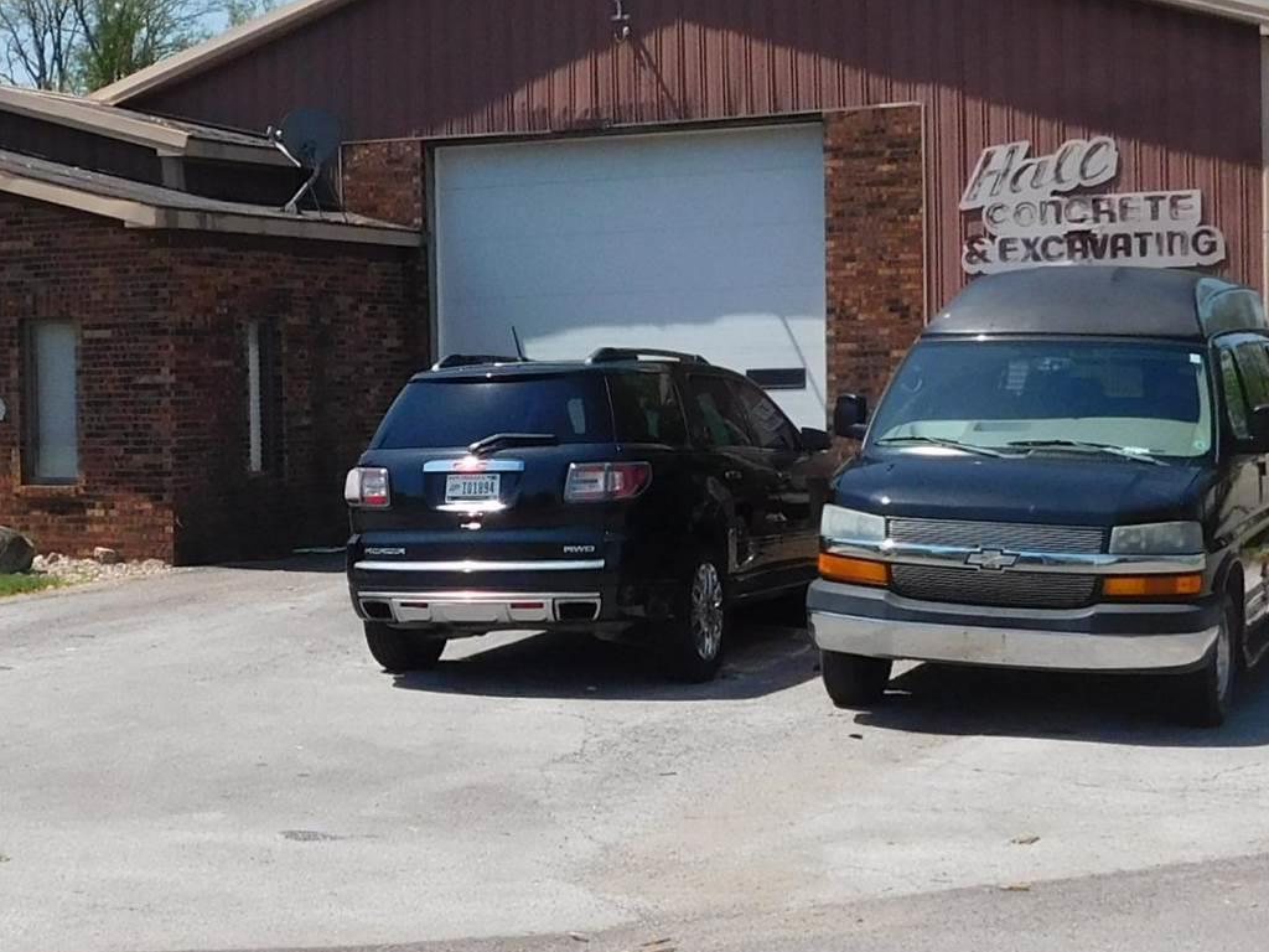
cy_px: 435
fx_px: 2529
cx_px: 307
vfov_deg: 21.3
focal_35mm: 69
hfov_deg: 27.7
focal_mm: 4
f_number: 6
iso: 125
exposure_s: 1/500
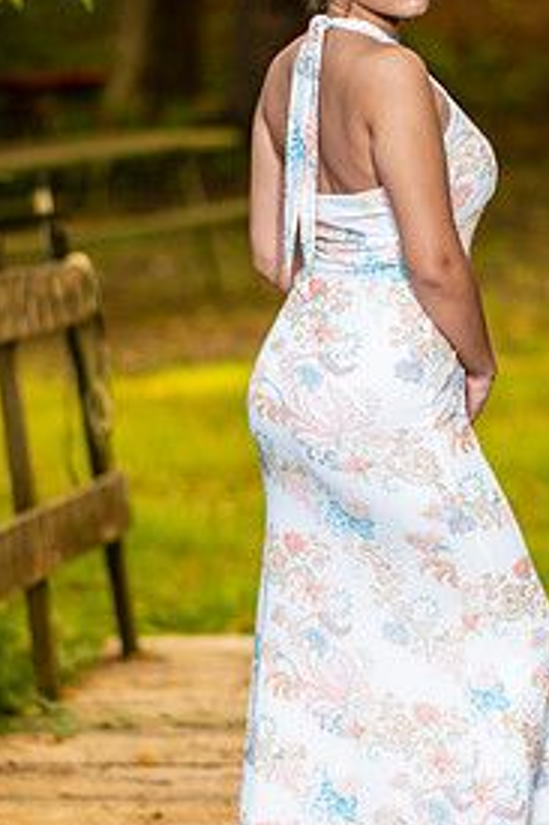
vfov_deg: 9.9
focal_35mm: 208
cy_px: 450
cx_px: 387
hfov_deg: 6.6
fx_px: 4764
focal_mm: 85
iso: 100
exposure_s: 1/125
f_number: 2
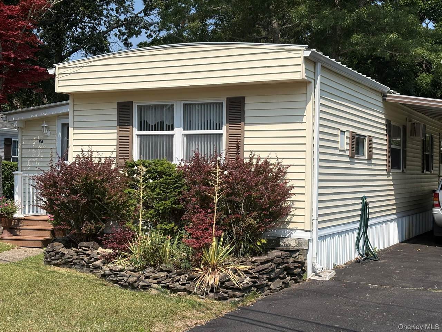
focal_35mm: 52
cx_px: 221
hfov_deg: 36.8
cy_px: 166
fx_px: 664
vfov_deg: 28.0
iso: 32
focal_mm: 5.96
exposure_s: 1/3831
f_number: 1.6
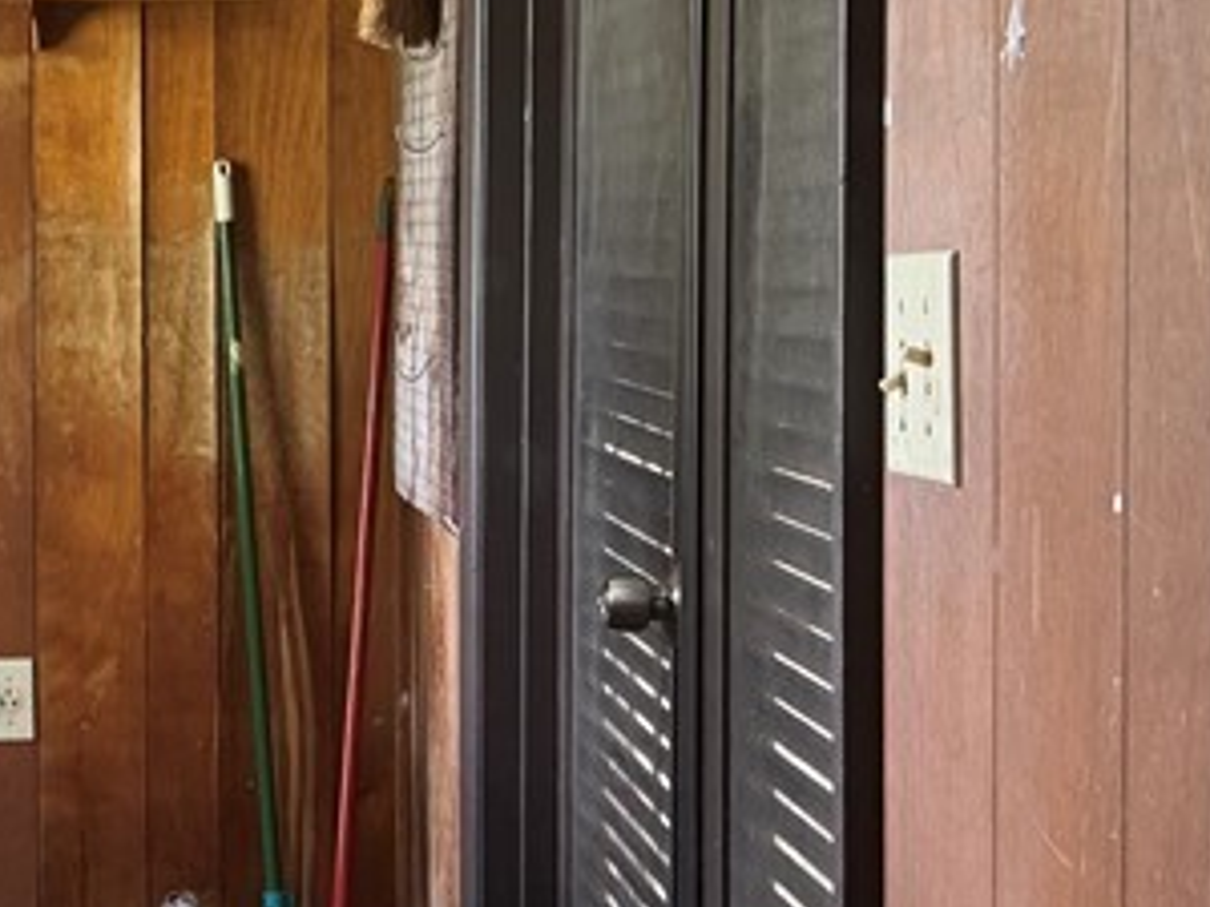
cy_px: 379
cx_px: -93
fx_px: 2866
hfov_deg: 22.6
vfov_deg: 18.0
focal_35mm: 82
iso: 400
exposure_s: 1/60
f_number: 1.78
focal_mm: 6.76
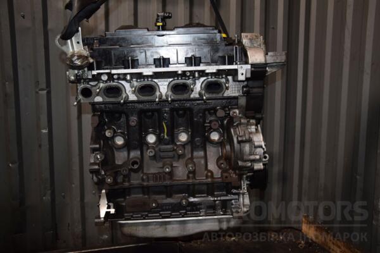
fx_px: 380
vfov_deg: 36.9
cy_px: 126
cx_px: 190
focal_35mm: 36
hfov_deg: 53.1
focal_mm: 24
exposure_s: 1/60
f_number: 5
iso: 800
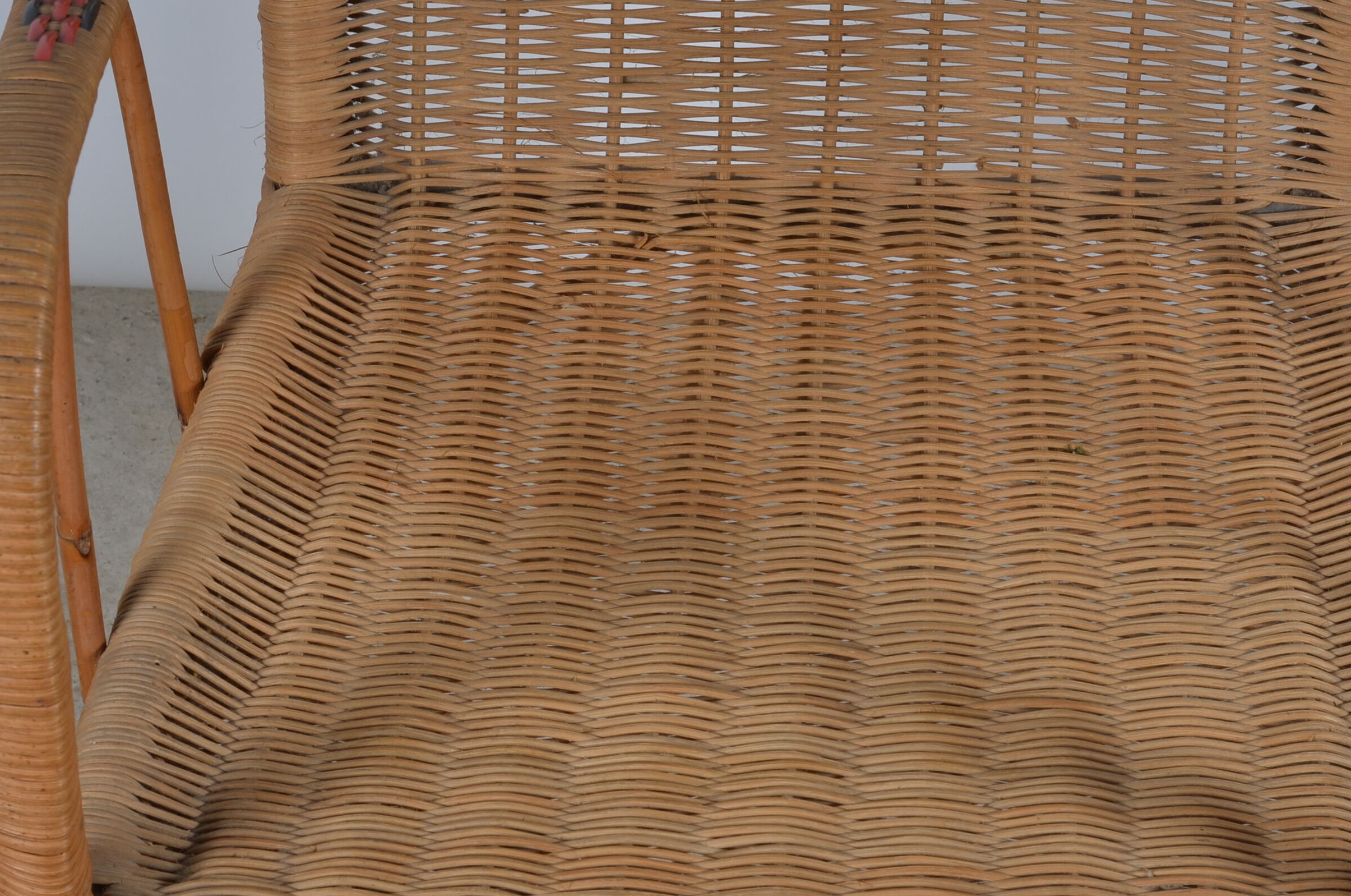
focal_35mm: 115
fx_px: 4307
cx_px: 732
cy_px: 596
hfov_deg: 17.8
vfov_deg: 11.9
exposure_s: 1/125
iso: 100
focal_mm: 50
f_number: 11
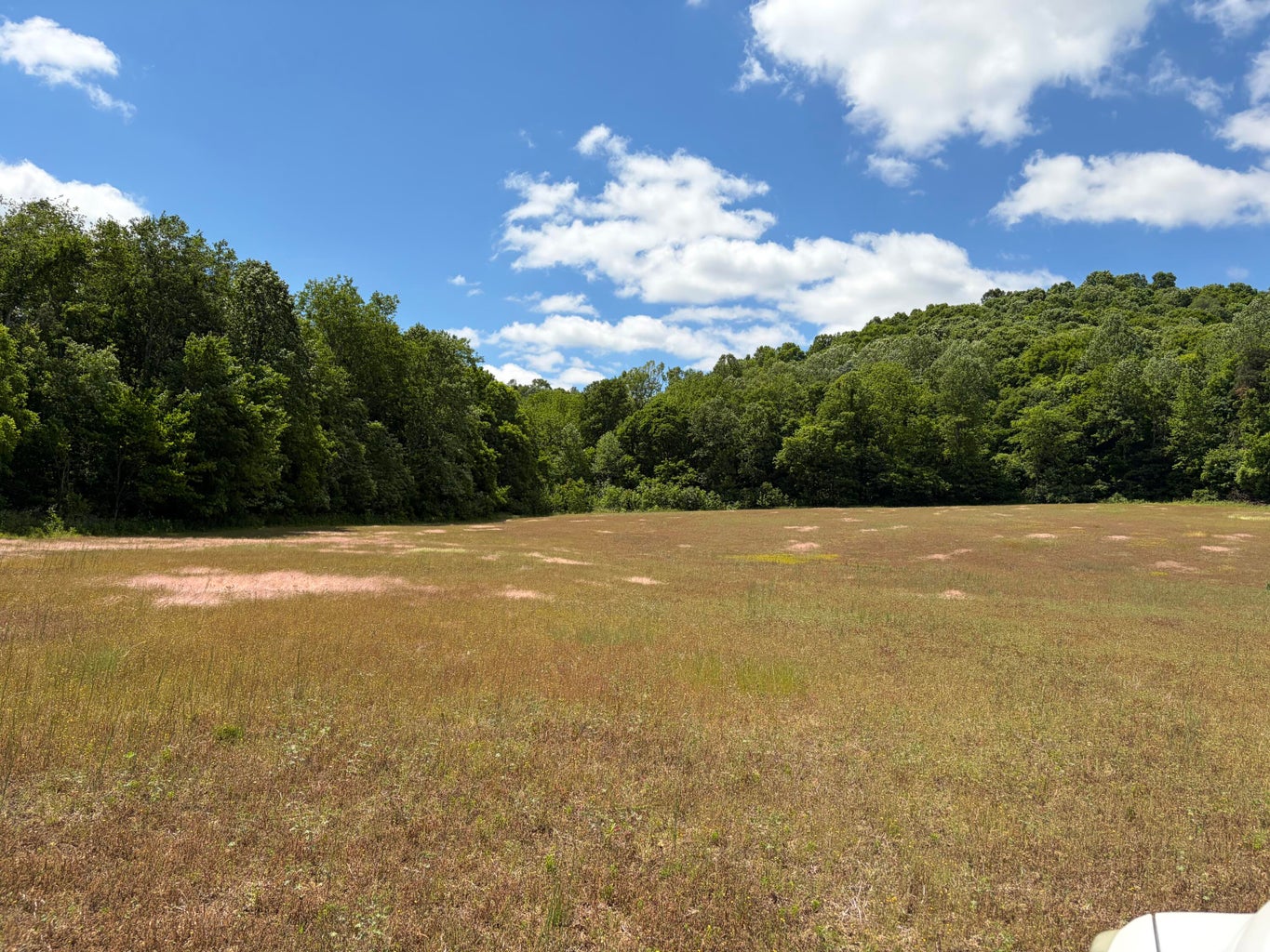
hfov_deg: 67.3
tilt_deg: +2.4
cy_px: 476
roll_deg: -3.2
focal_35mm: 26
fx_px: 954
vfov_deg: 53.1
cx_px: 635
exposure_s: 1/5814
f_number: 1.6
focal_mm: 5.96
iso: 64
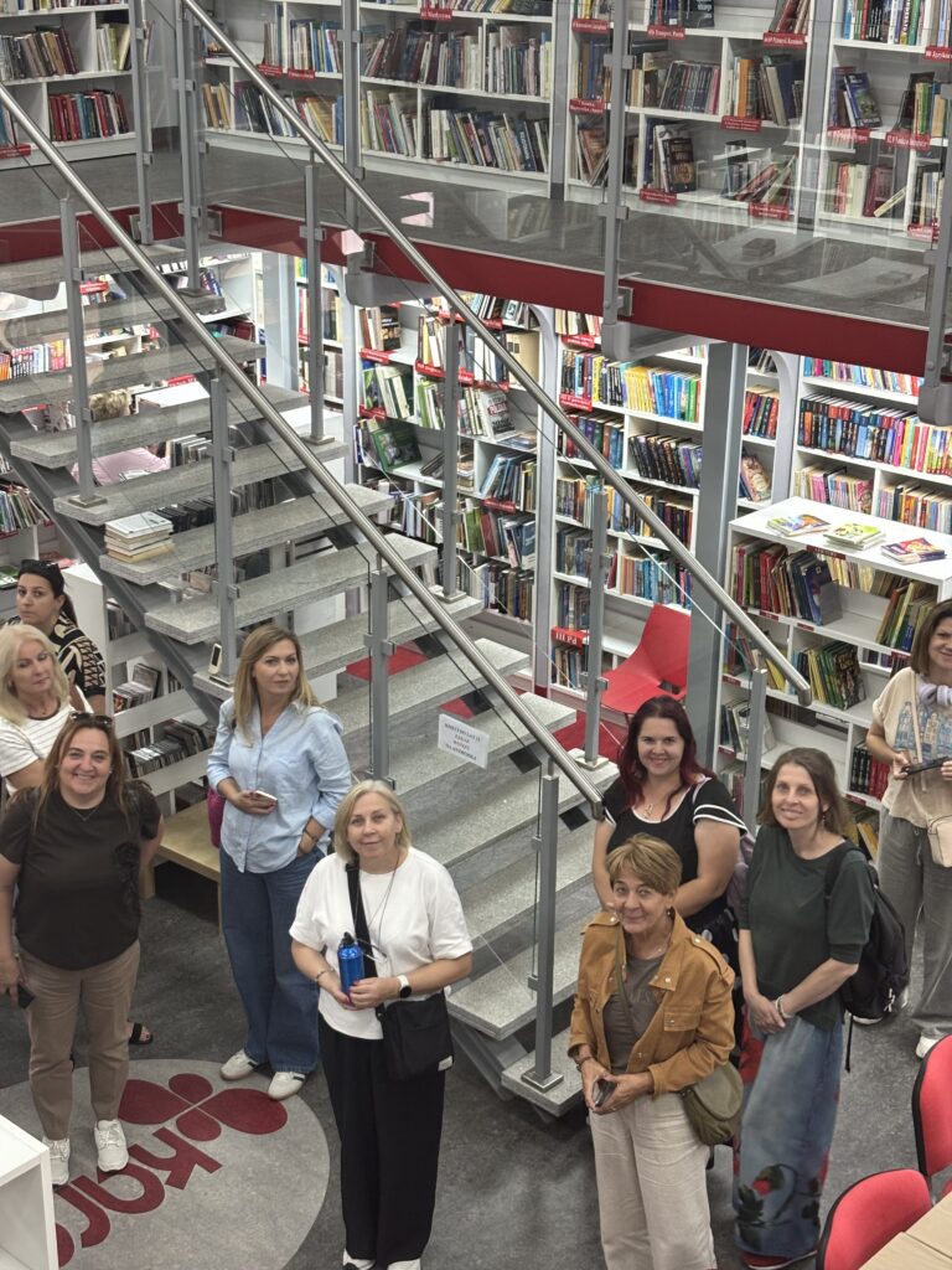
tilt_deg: -21.8
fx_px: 1907
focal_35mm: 52
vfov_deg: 36.8
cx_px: 476
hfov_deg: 28.0
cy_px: 635
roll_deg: -1.5
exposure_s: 1/33
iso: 125
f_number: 1.6
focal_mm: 5.96
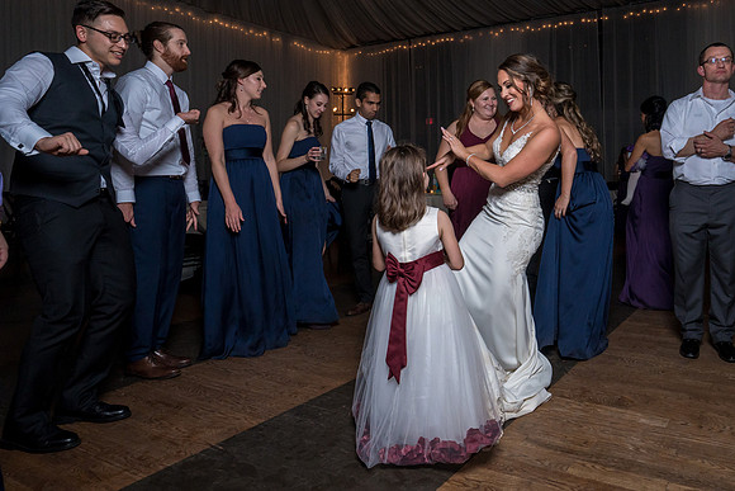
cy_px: 182
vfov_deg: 48.4
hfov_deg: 67.3
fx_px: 539
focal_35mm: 26
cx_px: 469
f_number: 5.6
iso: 2000
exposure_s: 1/200
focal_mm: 20
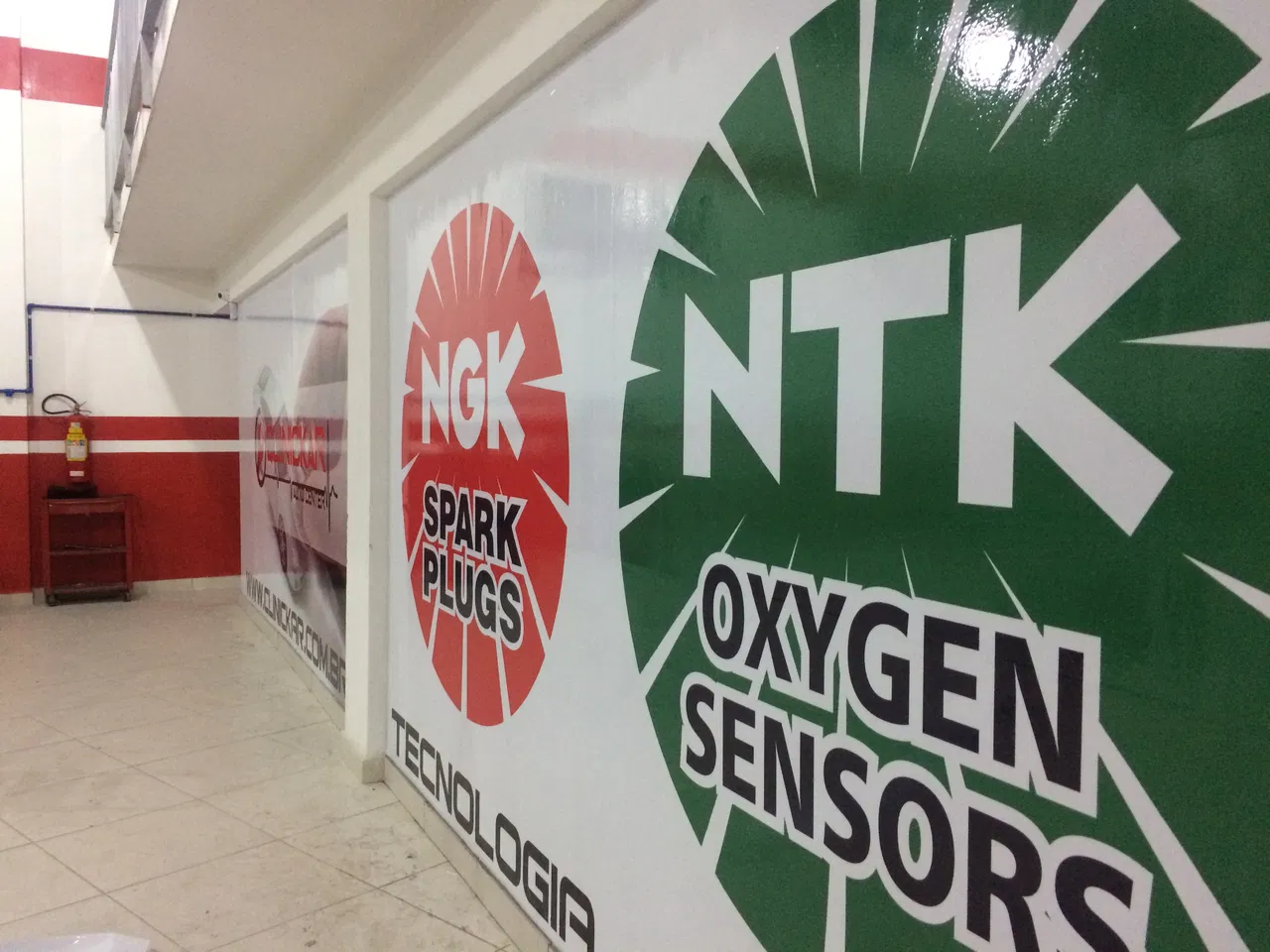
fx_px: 1064
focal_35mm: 29
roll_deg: -1.5
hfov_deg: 61.7
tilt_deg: -6.6
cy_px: 476
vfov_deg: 48.2
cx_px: 635
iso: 320
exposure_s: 1/30
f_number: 2.2
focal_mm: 4.15
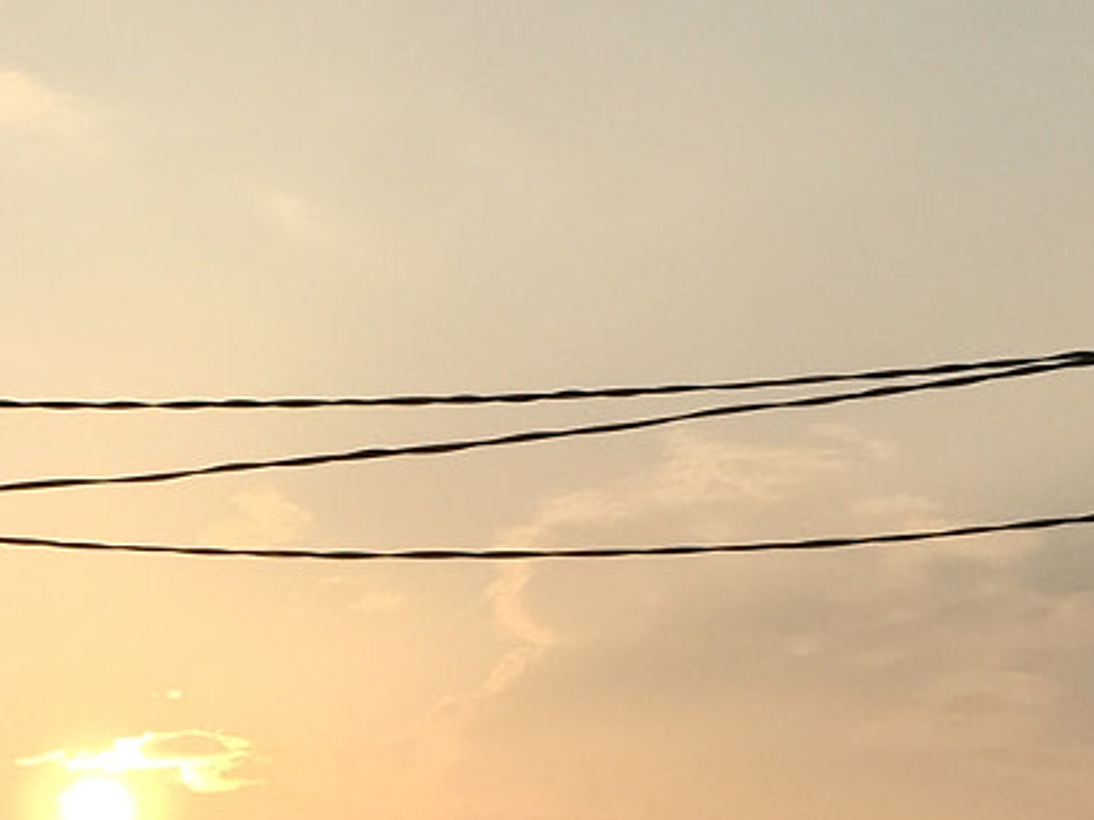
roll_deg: -0.2
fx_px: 3570
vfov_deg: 12.8
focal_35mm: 113
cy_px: 961
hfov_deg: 16.9
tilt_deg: +7.1
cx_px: -64
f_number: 2.2
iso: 32
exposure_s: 1/3968
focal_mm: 4.15
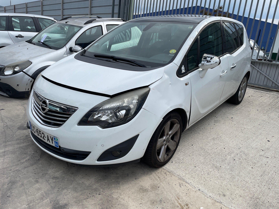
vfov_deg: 53.1
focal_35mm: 26
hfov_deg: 67.3
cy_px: 104
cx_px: 140
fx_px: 210
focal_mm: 4.2
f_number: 1.6
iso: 32
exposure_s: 1/2506
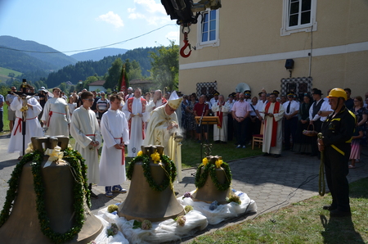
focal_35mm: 33
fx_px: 337
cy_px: 122
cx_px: 184
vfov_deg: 39.8
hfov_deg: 57.3
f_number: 8
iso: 100
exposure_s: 1/250
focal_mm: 22
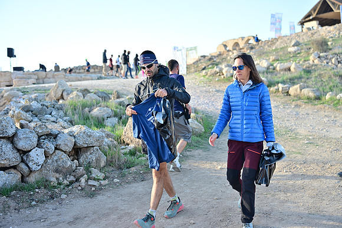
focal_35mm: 44
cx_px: 171
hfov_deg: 44.5
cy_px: 114
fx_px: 418
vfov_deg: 30.5
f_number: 2.5
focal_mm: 44
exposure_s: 1/500
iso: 100
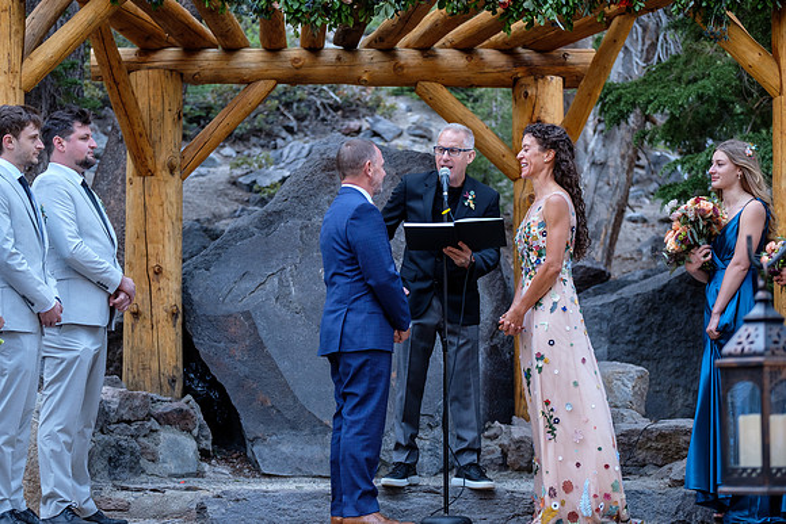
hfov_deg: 24.2
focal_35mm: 84
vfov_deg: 16.3
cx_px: 393
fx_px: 1834
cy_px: 262
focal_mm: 56.3
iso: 640
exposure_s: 1/90
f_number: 2.8
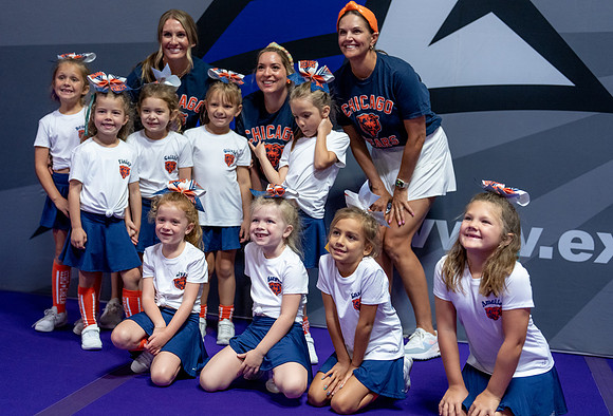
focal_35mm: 53
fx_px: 901
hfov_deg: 37.6
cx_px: 301
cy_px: 208
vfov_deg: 26.0
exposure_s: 1/1000
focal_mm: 50
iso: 4000
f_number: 1.8
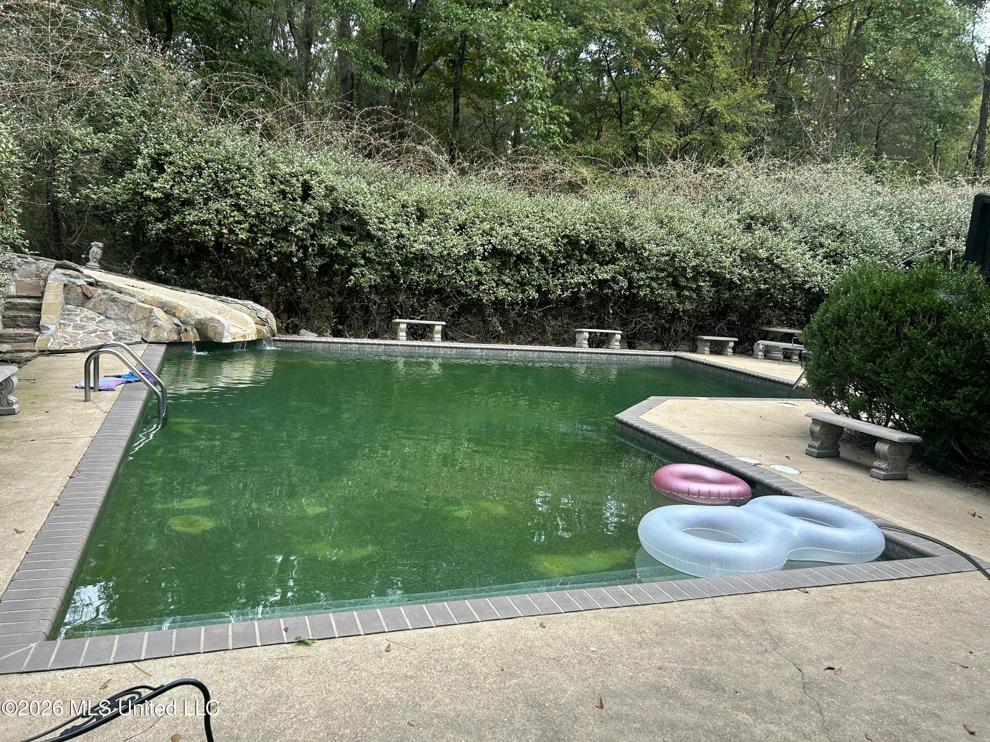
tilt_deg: -8.0
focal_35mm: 26
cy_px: 371
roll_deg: -5.5
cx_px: 495
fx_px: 744
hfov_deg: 67.3
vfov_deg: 53.1
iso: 50
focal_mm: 5.7
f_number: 1.5
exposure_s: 1/121
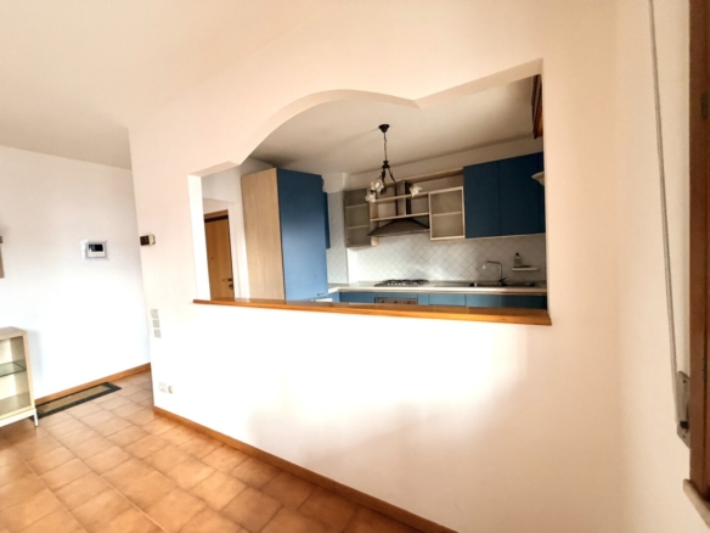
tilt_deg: -0.4
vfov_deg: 85.7
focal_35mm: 14
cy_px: 266
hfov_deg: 102.1
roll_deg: +3.6
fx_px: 287
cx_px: 355
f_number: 2.2
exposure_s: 1/60
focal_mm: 2.22
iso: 320
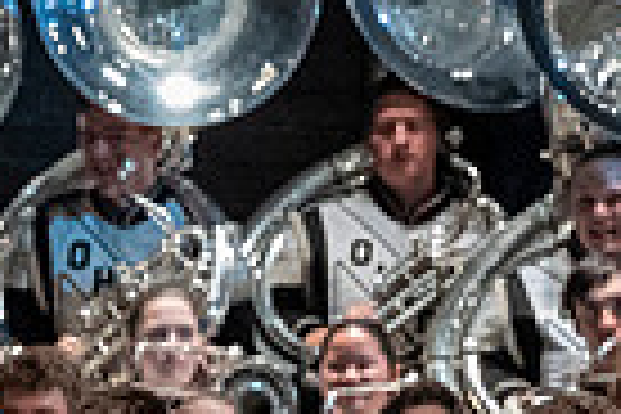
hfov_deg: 2.3
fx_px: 15231
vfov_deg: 1.6
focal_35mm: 883
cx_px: -526
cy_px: 819
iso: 4000
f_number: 4
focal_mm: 140
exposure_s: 1/500
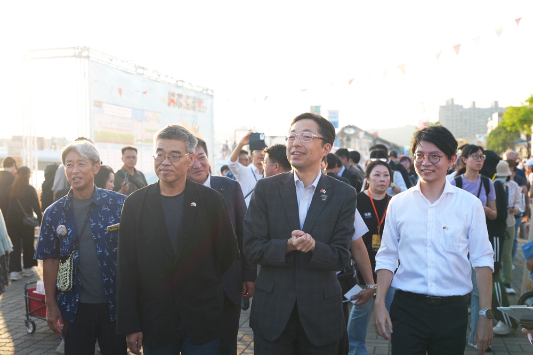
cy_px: 178
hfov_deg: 44.5
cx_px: 266
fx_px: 651
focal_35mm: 44
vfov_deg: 30.5
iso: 200
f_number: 4
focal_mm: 44
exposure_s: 1/320
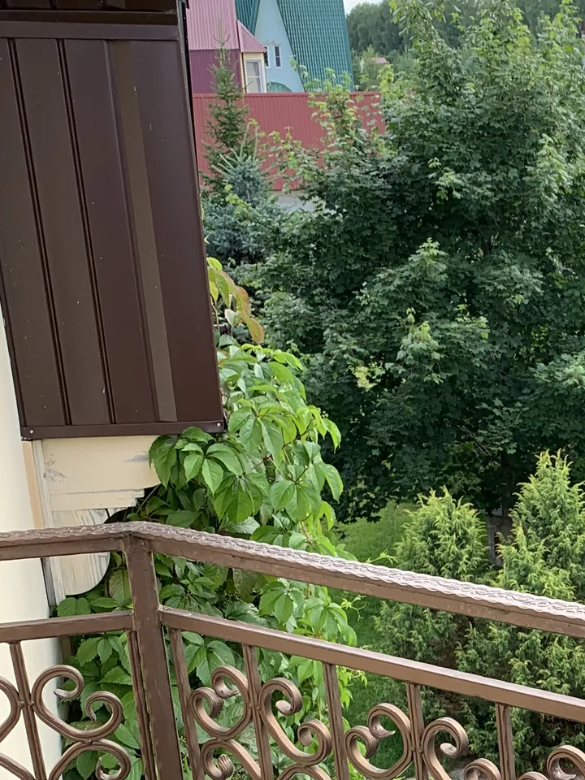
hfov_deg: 21.5
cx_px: 627
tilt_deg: -22.8
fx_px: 1465
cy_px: 719
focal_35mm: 65
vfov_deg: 28.5
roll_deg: +0.2
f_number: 1.8
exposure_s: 1/129
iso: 25
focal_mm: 4.25
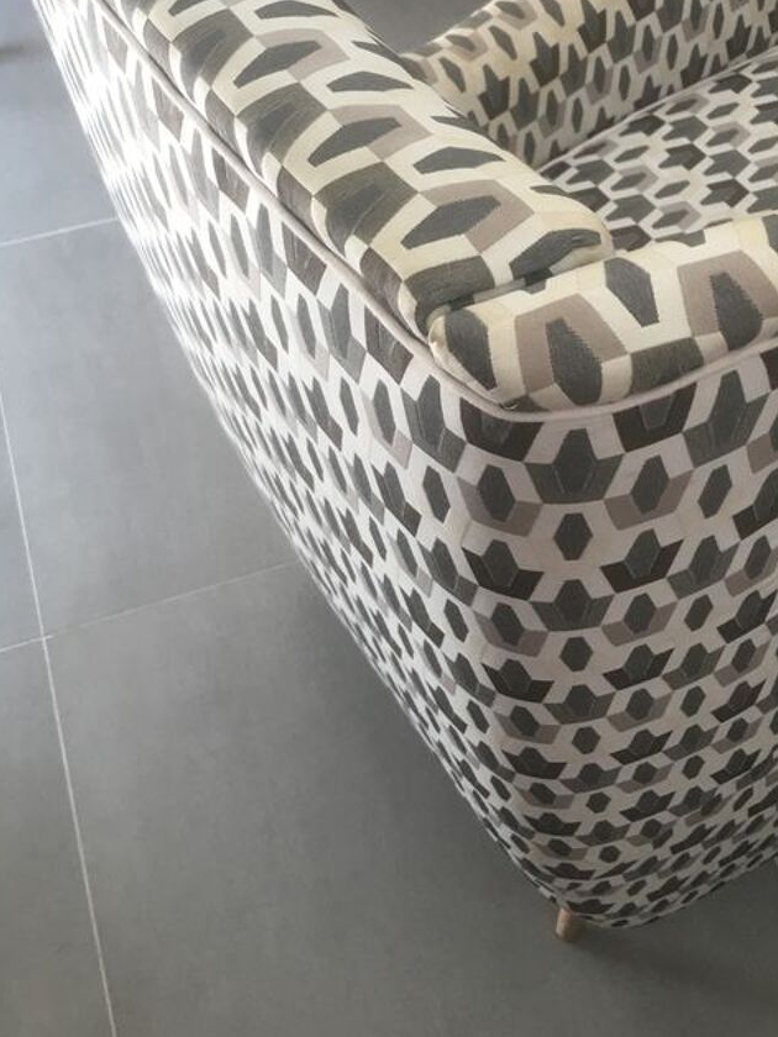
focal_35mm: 46
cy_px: 302
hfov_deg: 31.5
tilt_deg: -46.9
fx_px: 1378
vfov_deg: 40.4
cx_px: 438
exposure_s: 1/17
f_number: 2.2
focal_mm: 4.15
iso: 32
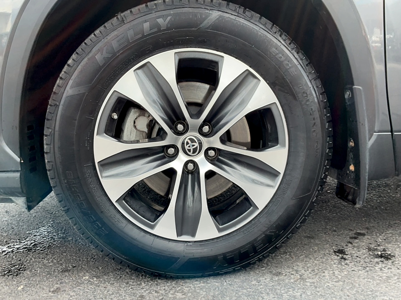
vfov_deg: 46.8
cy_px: 150
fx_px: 348
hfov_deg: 60.0
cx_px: 200
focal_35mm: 30
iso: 25
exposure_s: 1/276
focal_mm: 3
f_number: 1.8
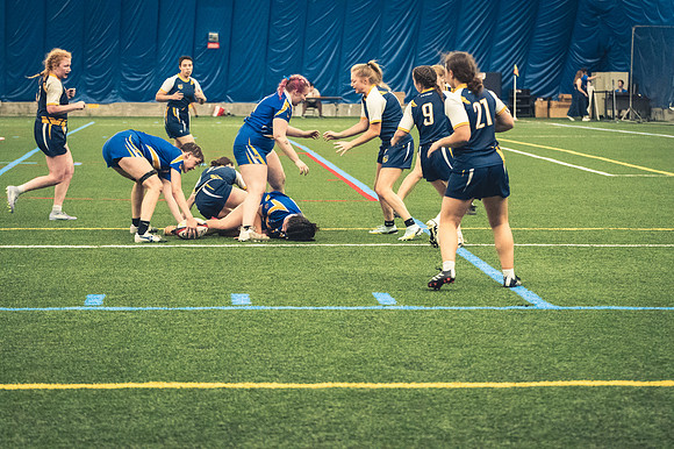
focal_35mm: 105
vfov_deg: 13.0
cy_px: 224
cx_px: 337
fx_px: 1965
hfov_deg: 19.5
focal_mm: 70
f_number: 2.8
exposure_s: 1/500
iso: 12800
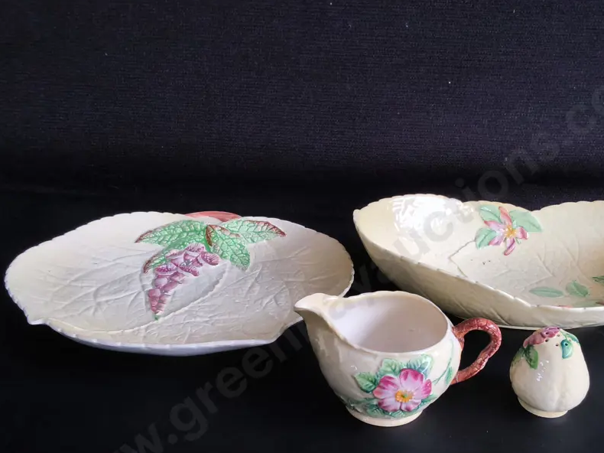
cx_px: 366
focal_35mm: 35
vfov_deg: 40.4
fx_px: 611
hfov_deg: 52.2
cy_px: 280
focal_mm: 2.87
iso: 250
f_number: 2
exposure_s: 1/100
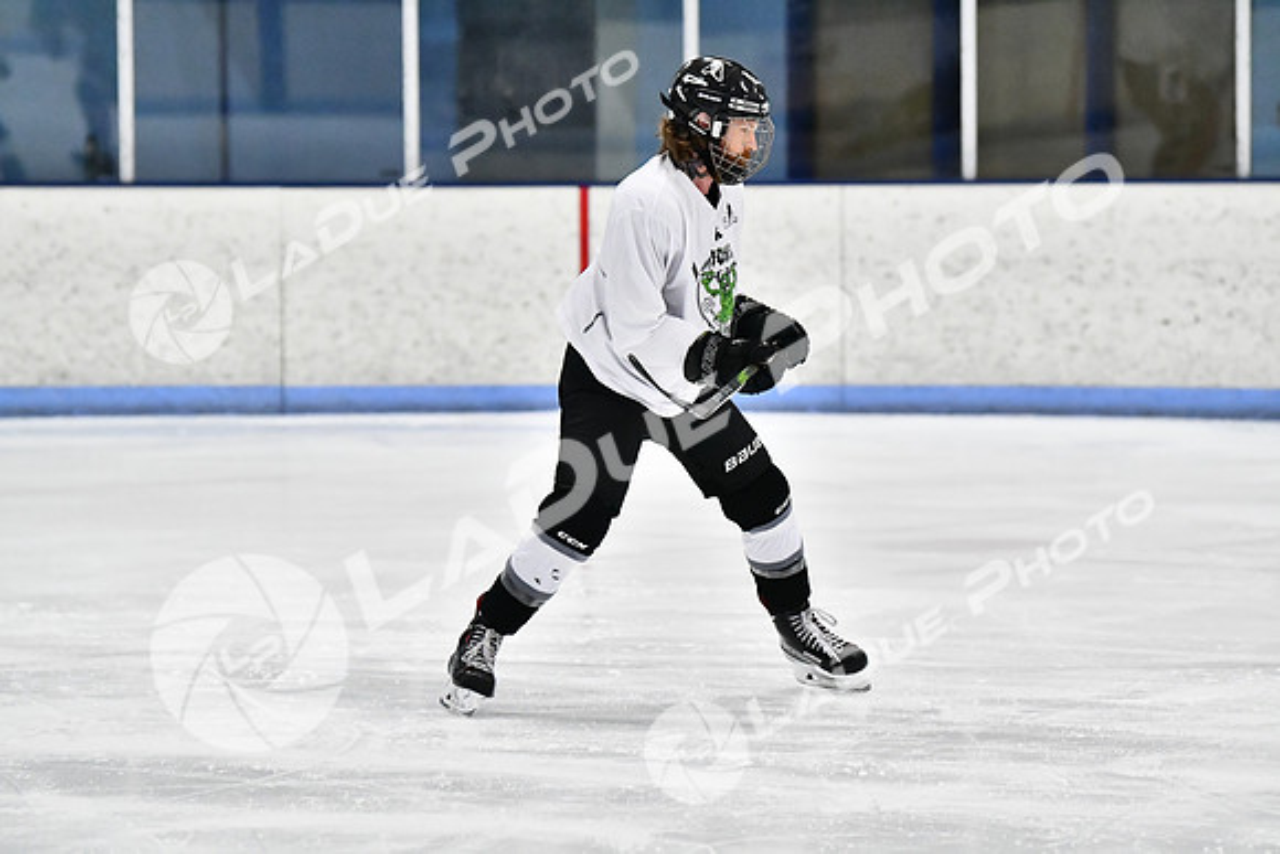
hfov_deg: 10.5
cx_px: 640
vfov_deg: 7.0
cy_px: 427
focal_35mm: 195
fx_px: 6935
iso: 6400
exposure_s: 1/1600
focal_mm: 130
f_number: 2.8
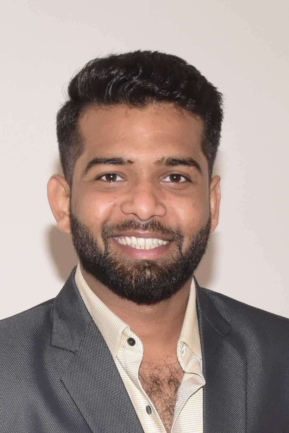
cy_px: 216
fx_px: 542
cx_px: 144
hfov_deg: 29.9
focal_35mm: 45
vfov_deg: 43.6
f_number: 11
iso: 800
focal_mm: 30
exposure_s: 1/125
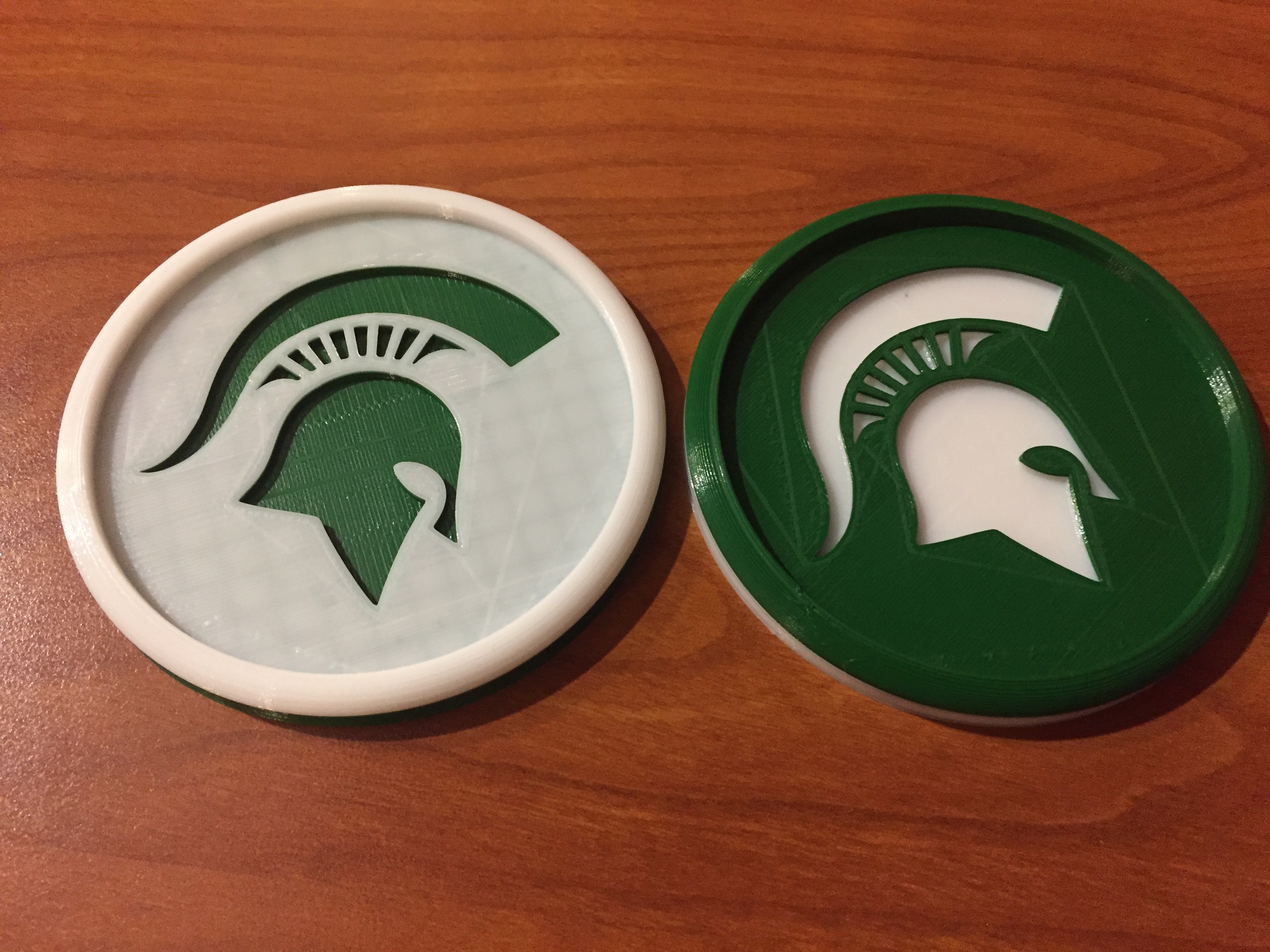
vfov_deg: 48.2
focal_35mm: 29
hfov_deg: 61.7
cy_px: 476
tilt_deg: -65.2
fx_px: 1064
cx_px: 635
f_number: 2.2
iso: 250
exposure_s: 1/17
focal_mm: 4.15
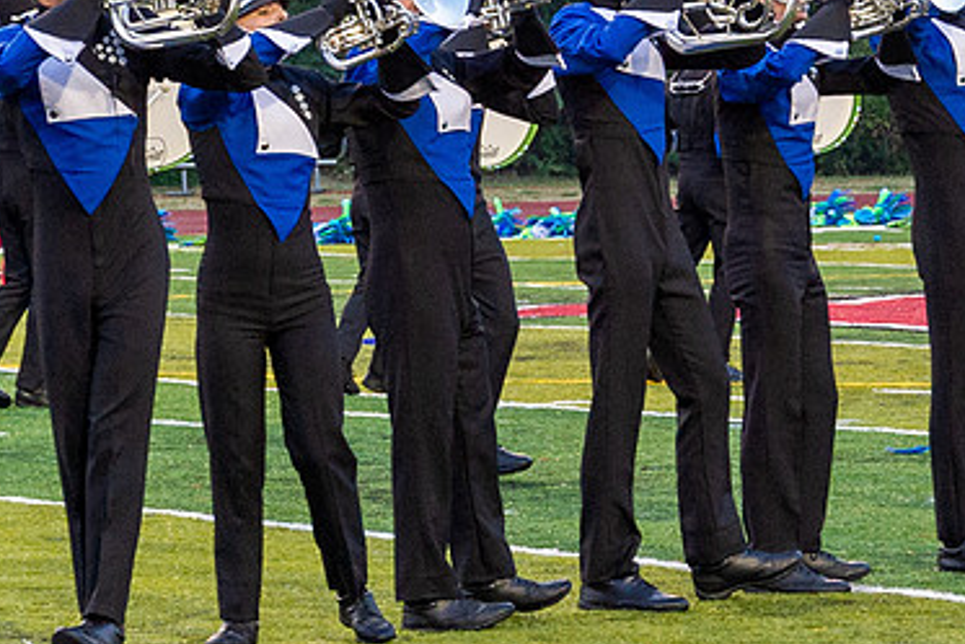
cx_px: 633
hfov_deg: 7.7
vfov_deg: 5.2
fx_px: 7159
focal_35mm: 267
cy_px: 195
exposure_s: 1/200
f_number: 7.1
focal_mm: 78
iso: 2500
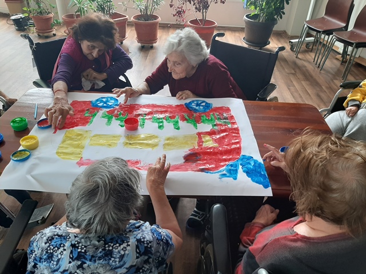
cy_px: 137
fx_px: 285
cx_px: 183
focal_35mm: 27
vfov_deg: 51.4
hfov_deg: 65.3
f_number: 1.7
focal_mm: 3.93
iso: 64
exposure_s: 1/100
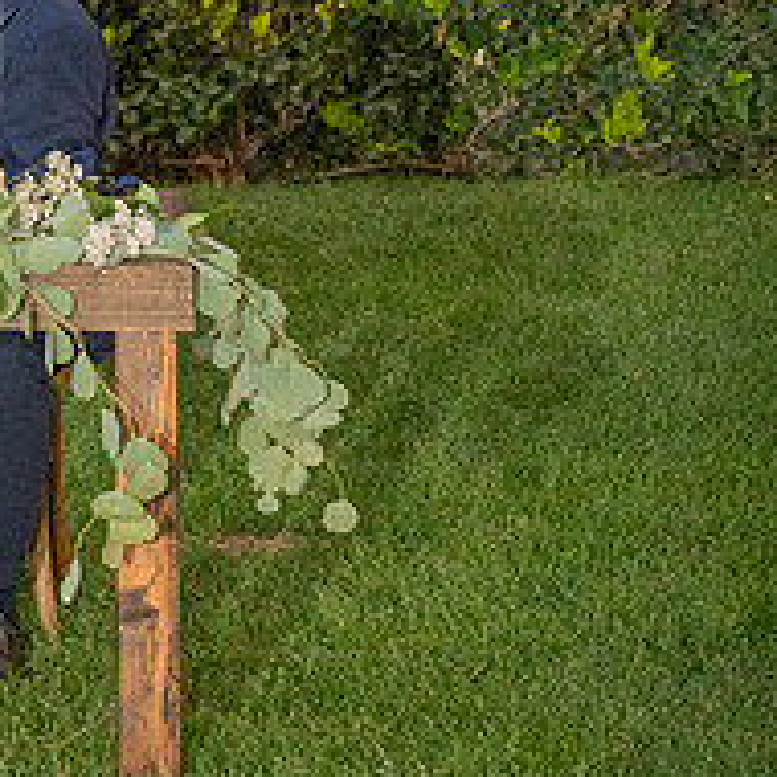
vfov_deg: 8.6
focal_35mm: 202
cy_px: 6
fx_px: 5130
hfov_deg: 8.5
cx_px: -344
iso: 2500
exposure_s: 1/200
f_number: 4
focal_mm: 78
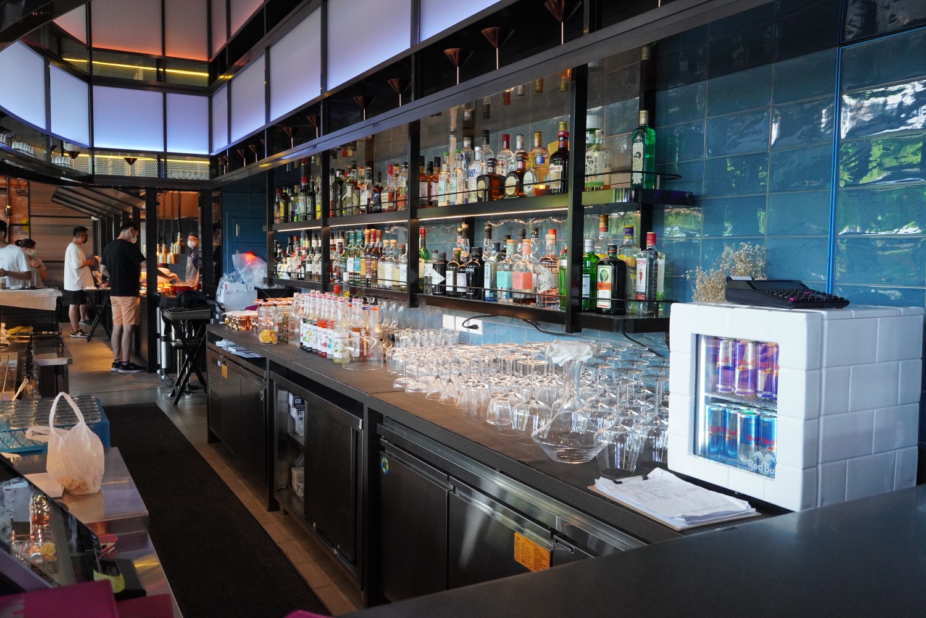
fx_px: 772
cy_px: 309
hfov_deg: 61.9
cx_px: 463
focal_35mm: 30
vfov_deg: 43.6
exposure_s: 1/160
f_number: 4
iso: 1600
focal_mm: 20
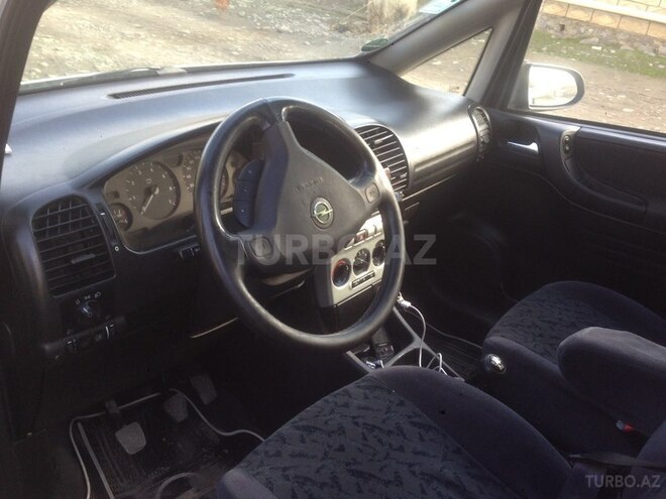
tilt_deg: -30.4
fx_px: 635
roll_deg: -10.8
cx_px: 333
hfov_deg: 55.4
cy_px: 250
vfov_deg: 42.9
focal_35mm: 33
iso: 50
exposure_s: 1/60
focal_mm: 4.12
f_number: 2.4
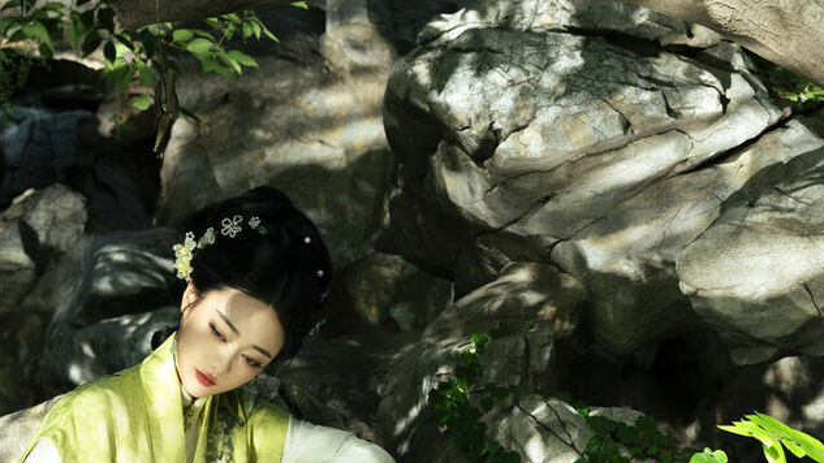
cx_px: 266
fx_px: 2731
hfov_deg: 17.1
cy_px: 888
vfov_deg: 9.2
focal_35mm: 125
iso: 200
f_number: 4
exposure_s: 1/200
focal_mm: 48
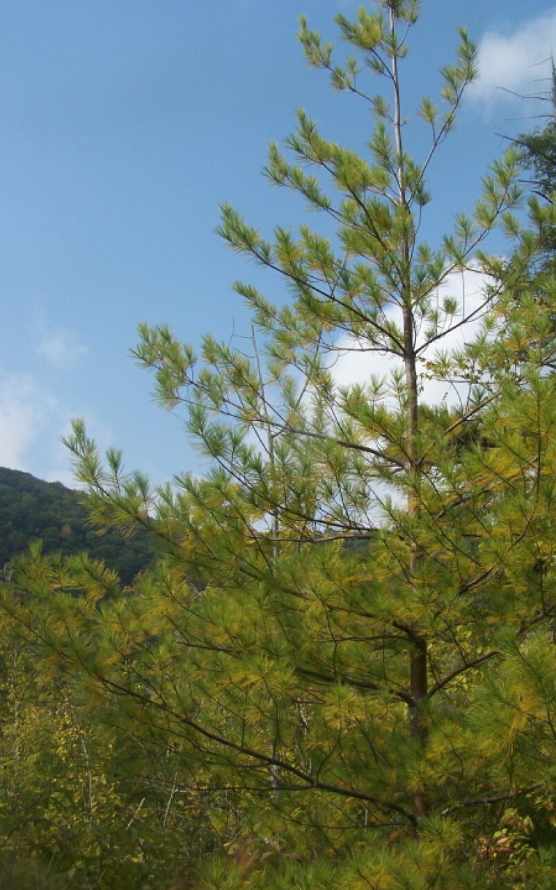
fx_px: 1043
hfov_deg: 29.8
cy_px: 435
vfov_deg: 46.2
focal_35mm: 43
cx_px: 316
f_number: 4
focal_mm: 6.3
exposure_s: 1/1000
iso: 80
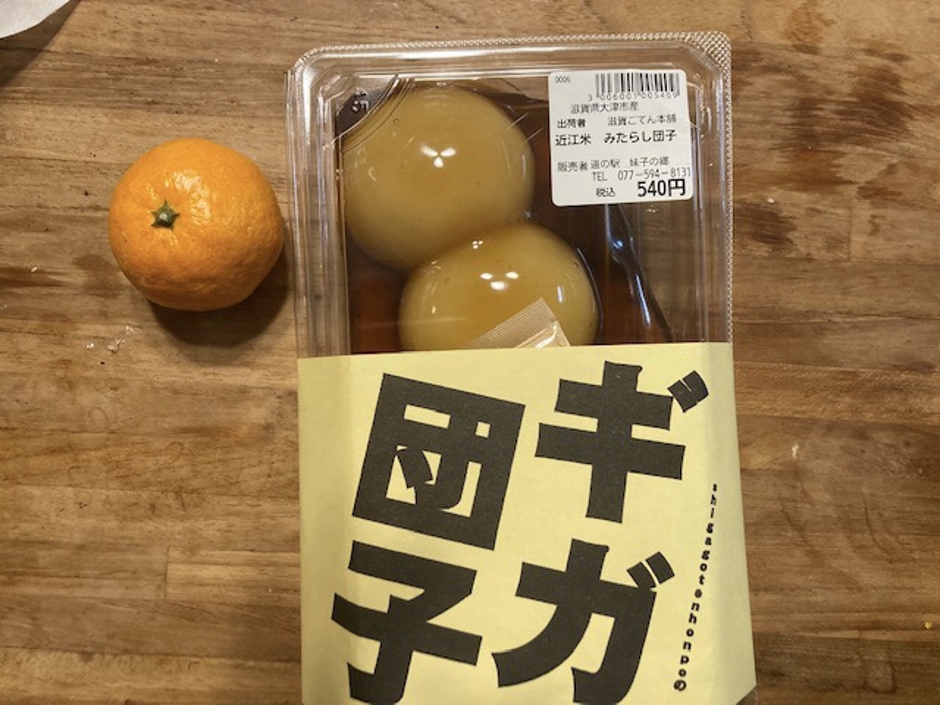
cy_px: 352
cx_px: 470
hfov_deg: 63.4
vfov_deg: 49.7
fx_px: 760
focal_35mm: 28
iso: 160
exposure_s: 1/60
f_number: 1.8
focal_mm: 3.99
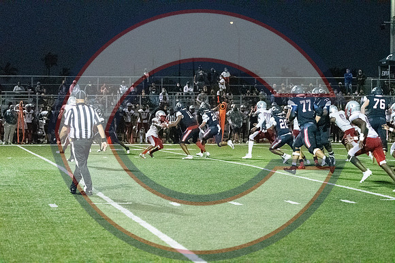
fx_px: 1152
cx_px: 198
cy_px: 132
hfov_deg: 19.5
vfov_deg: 13.0
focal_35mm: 105
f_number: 2.8
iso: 51200
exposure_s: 1/3200
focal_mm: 70
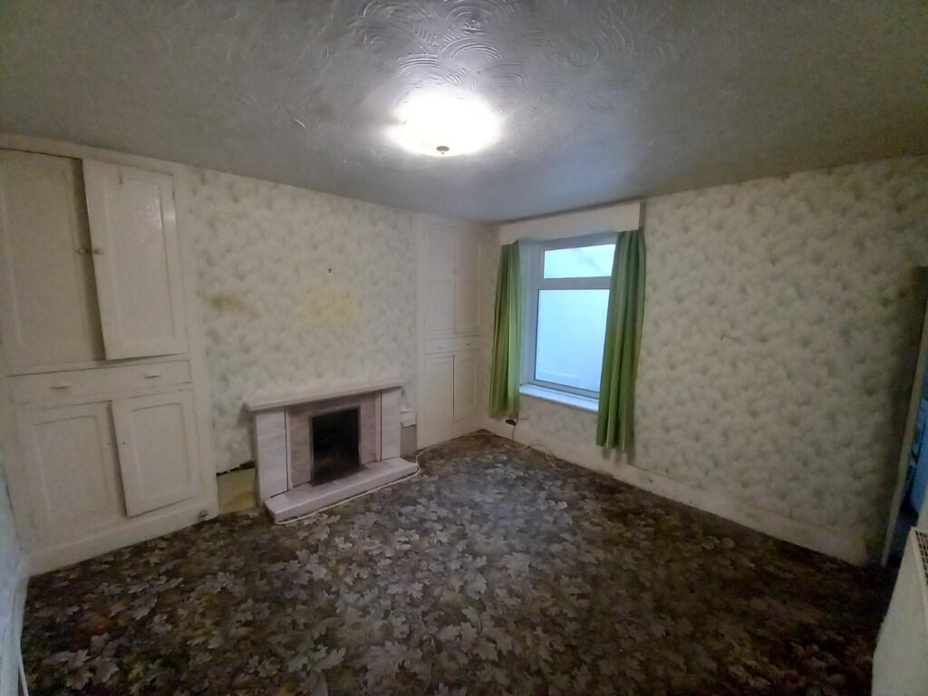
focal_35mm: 13
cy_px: 348
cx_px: 464
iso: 320
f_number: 2.2
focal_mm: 1.13
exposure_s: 1/20
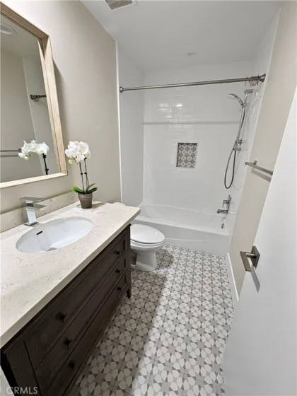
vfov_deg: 102.1
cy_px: 198
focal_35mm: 14
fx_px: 160
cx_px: 148
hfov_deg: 85.7
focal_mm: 2.22
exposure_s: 1/60
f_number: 2.2
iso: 200
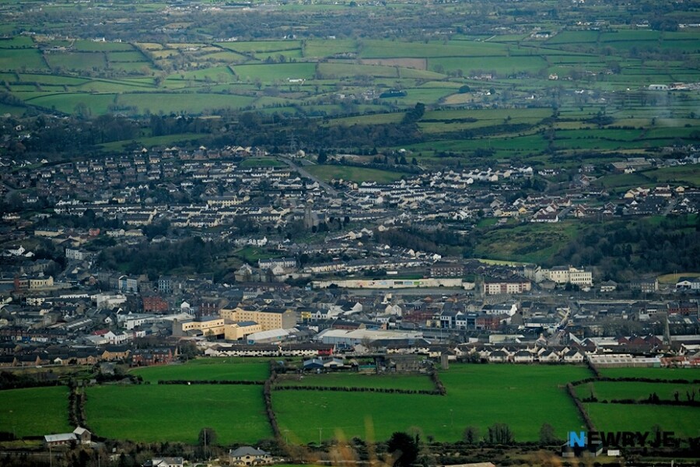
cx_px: 350
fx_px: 4083
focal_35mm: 210
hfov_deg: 9.8
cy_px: 234
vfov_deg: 6.5
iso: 400
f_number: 4
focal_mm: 140
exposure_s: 1/2500
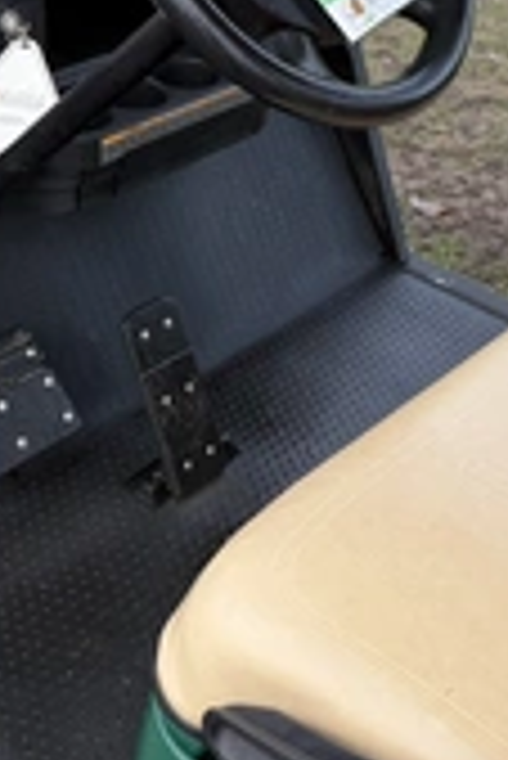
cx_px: 256
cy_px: 162
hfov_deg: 23.0
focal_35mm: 59
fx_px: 1246
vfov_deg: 33.0
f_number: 1.78
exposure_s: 1/121
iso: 100
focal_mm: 6.76
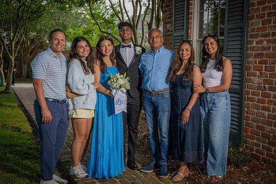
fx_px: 353
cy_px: 92
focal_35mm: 46
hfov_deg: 42.7
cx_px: 138
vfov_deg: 29.3
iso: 100
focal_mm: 46
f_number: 5
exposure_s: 1/160
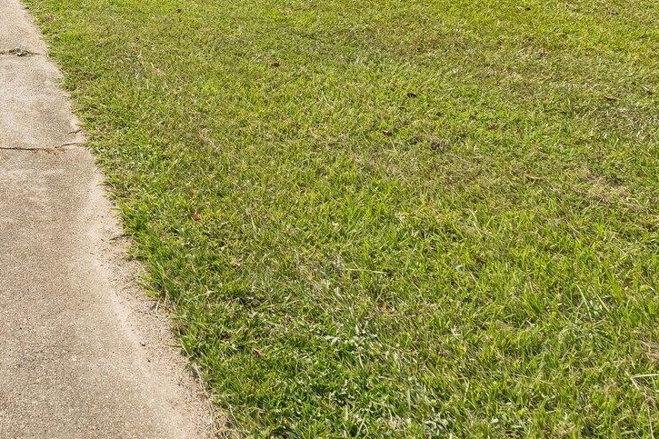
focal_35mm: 49
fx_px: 904
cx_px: -32
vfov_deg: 23.2
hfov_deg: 35.4
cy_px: -175
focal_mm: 17.5
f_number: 11
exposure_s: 1/500
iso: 400
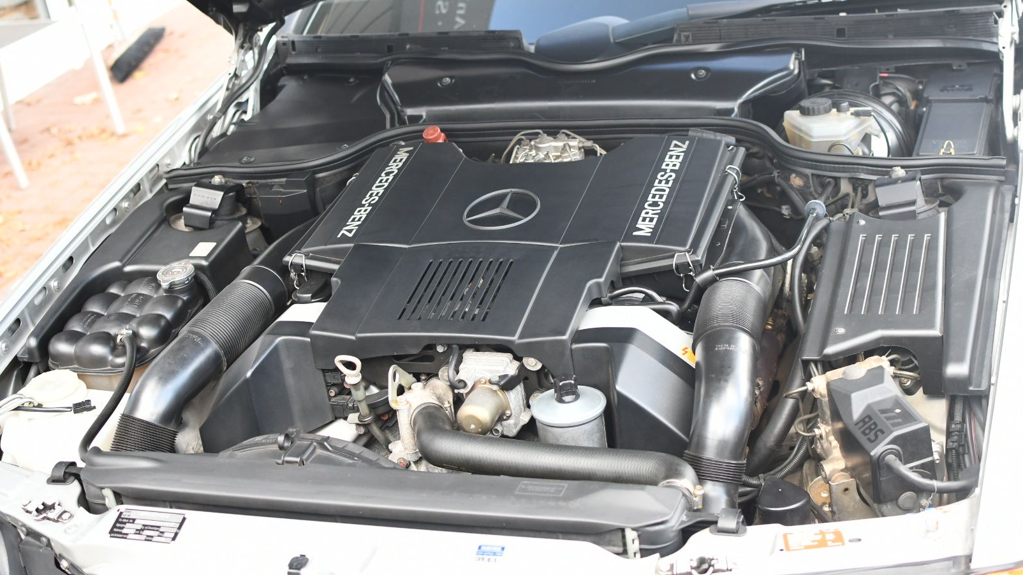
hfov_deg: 37.9
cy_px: 251
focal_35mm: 55
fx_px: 1492
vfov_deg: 21.8
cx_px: 508
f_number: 2.8
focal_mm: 35
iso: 720
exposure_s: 1/250
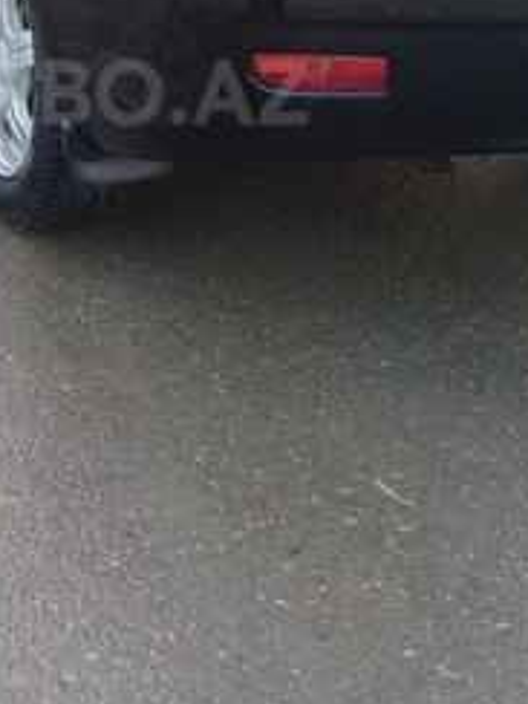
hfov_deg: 22.9
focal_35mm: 63
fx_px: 1281
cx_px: 87
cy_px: 92
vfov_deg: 29.6
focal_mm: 3.3
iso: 64
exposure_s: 1/50
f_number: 2.2
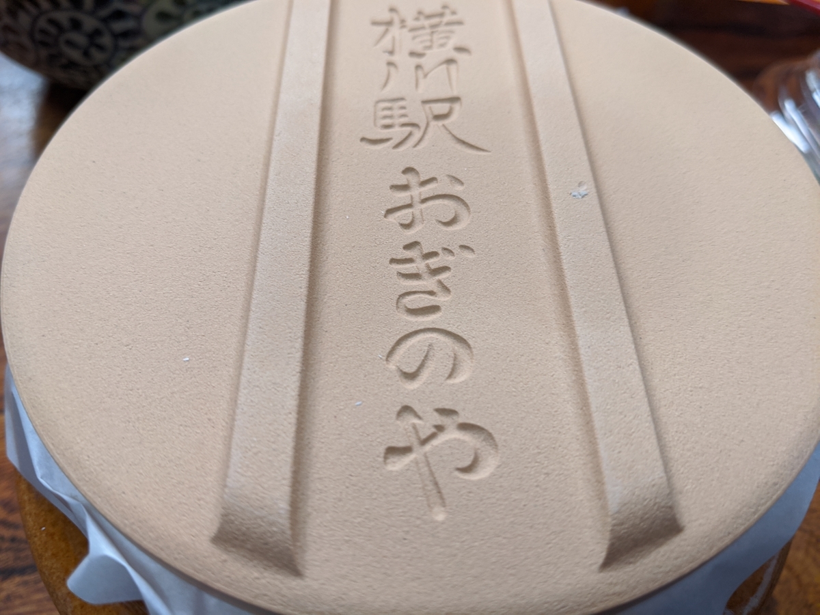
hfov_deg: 65.3
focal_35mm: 27
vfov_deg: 51.4
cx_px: 410
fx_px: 640
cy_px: 308
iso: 153
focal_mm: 4.44
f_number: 1.8
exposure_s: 1/40
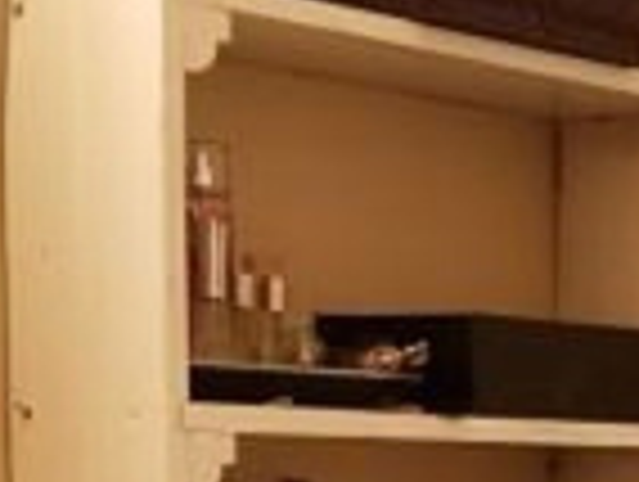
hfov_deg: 16.0
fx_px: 2163
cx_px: 796
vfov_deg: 11.8
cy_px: 851
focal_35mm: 117
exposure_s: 1/17
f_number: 1.7
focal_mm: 4.25
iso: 250
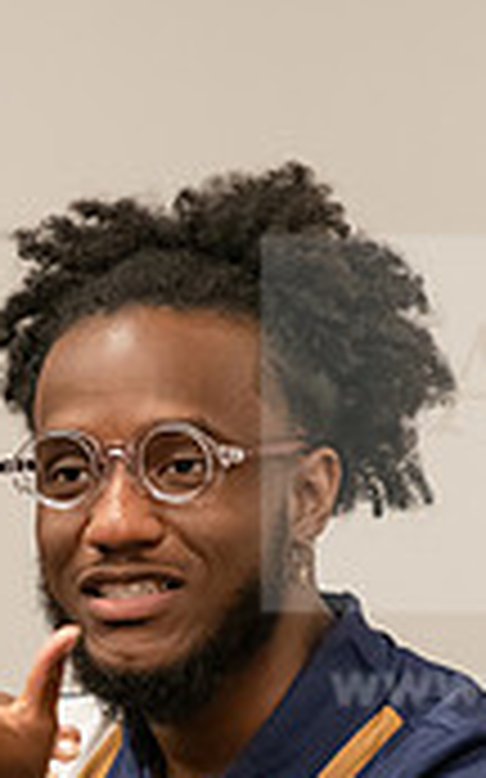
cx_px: 126
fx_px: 13044
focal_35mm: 615
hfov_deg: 2.1
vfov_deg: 3.4
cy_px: 780
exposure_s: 1/200
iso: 1600
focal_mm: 180
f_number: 2.8
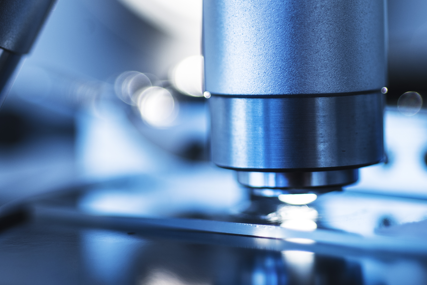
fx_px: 1483
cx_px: 201
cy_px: 79
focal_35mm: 125
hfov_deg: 16.4
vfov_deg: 11.0
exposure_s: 1/640
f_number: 3.5
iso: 200
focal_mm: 60
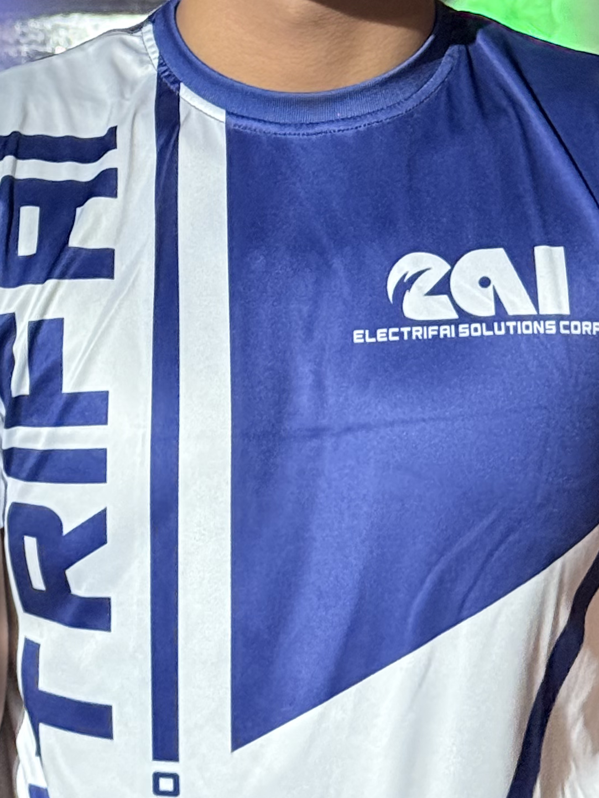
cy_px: -39
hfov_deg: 11.1
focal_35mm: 134
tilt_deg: +0.0
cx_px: 292
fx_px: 3092
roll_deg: +0.2
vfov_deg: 14.4
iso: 640
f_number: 1.78
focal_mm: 6.76
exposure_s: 1/24
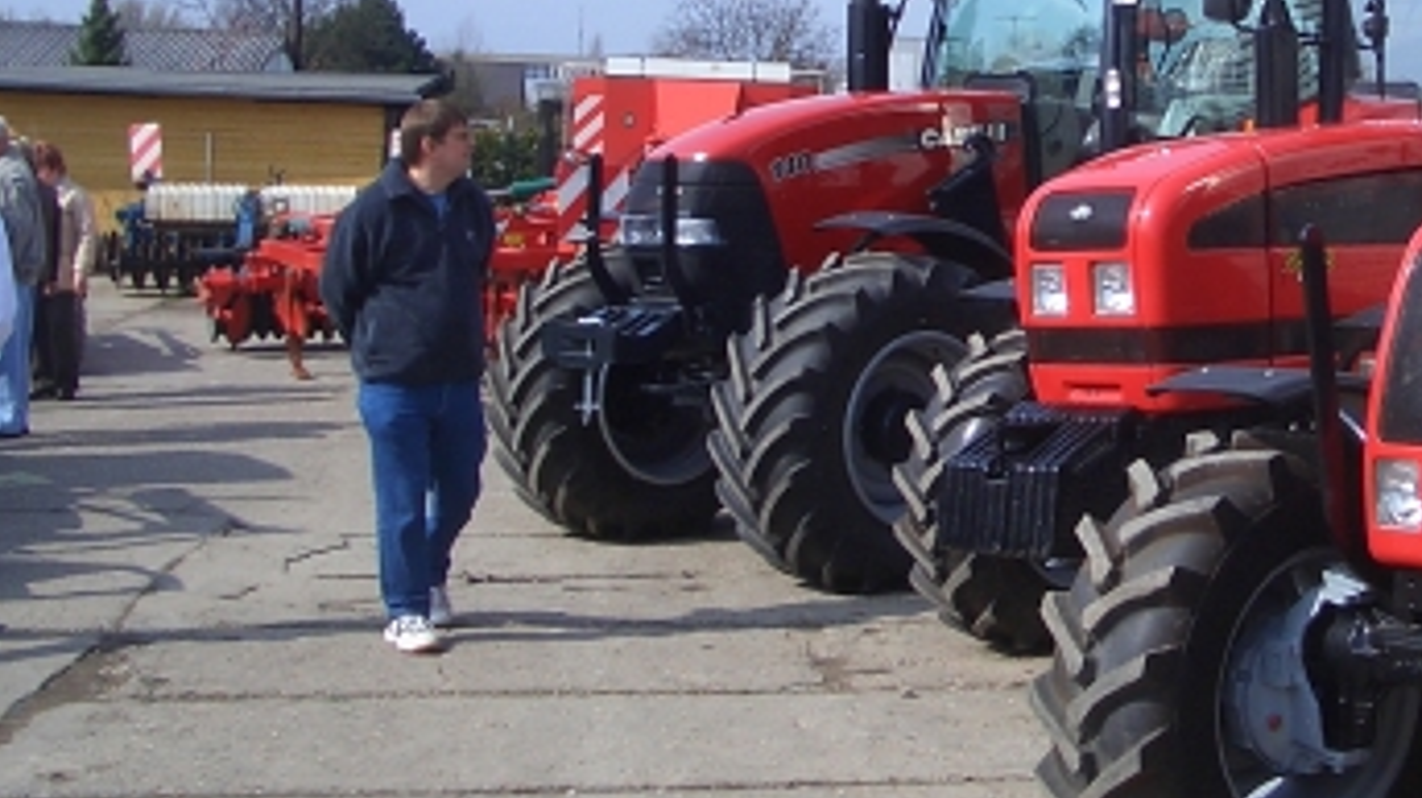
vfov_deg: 16.7
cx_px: 1186
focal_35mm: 71
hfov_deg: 28.9
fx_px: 2675
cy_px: 54
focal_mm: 5.8
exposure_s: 1/640
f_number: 4.3
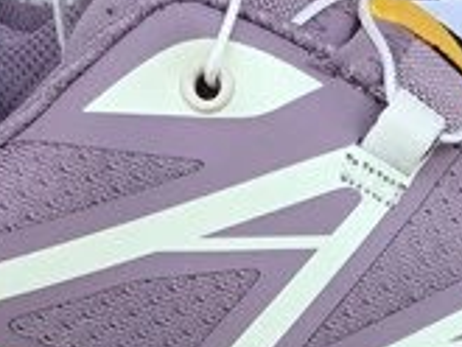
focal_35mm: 169
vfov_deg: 8.4
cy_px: 653
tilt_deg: -22.2
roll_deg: +0.6
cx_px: 414
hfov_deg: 11.6
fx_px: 2257
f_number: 2.4
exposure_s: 1/159
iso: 25
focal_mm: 3.3
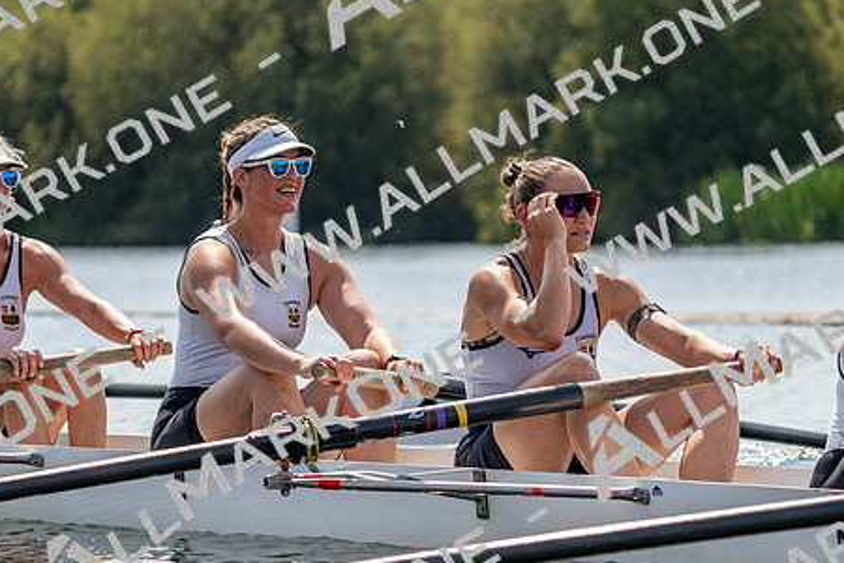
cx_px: 428
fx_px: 6048
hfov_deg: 8.0
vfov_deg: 5.3
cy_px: 326
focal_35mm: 258
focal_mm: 200
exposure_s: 1/1600
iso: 200
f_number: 5.6
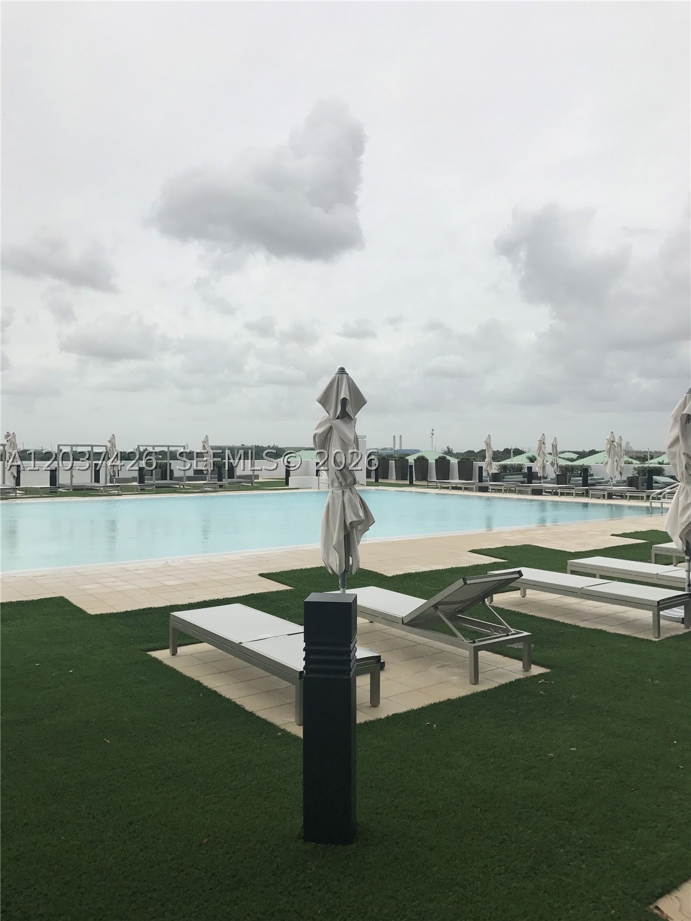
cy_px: 460
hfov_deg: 49.7
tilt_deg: +0.2
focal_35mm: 28
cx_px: 346
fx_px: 745
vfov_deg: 63.4
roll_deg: -0.7
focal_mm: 3.99
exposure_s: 1/3690
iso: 20
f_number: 1.8
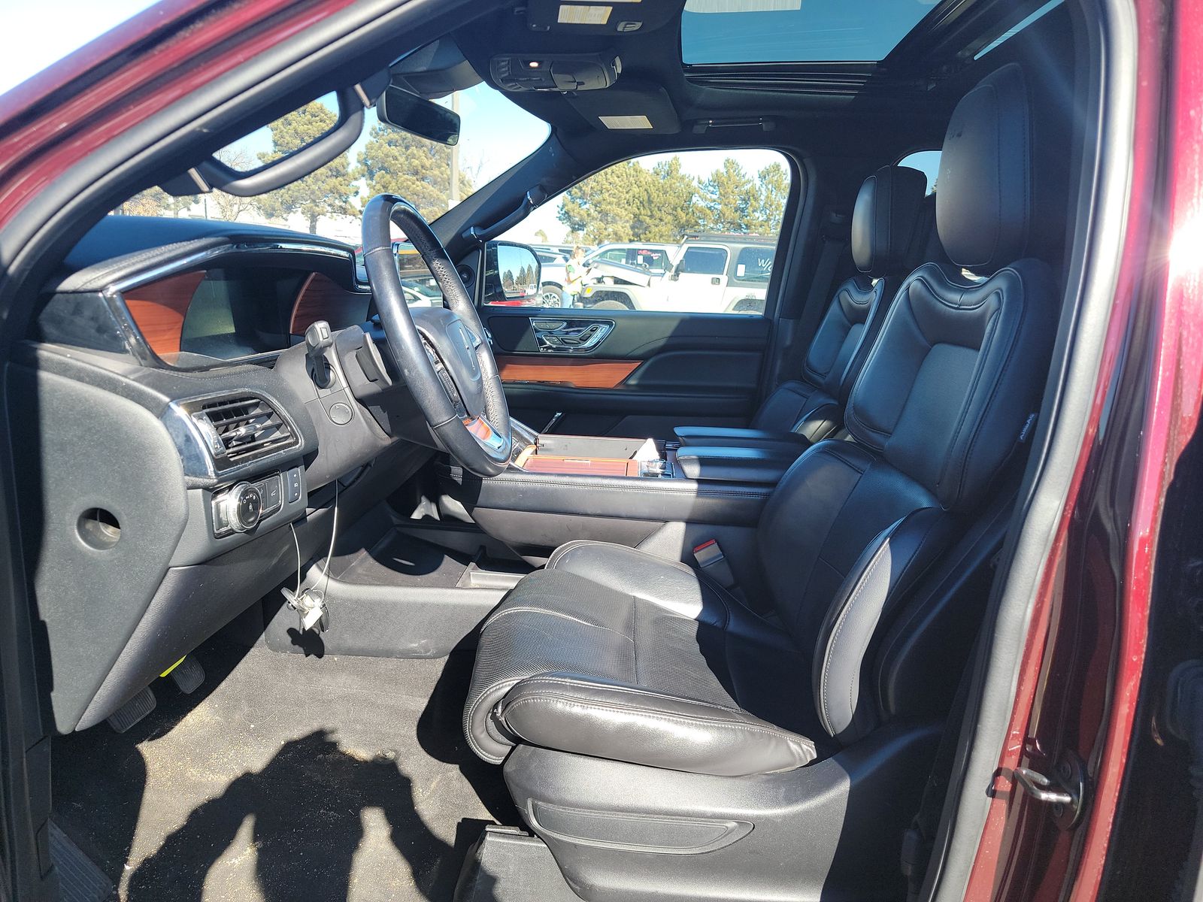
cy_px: 451
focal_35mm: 24
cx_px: 602
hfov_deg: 71.6
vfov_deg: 56.8
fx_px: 834
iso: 50
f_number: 1.8
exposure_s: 1/139
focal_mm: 6.7
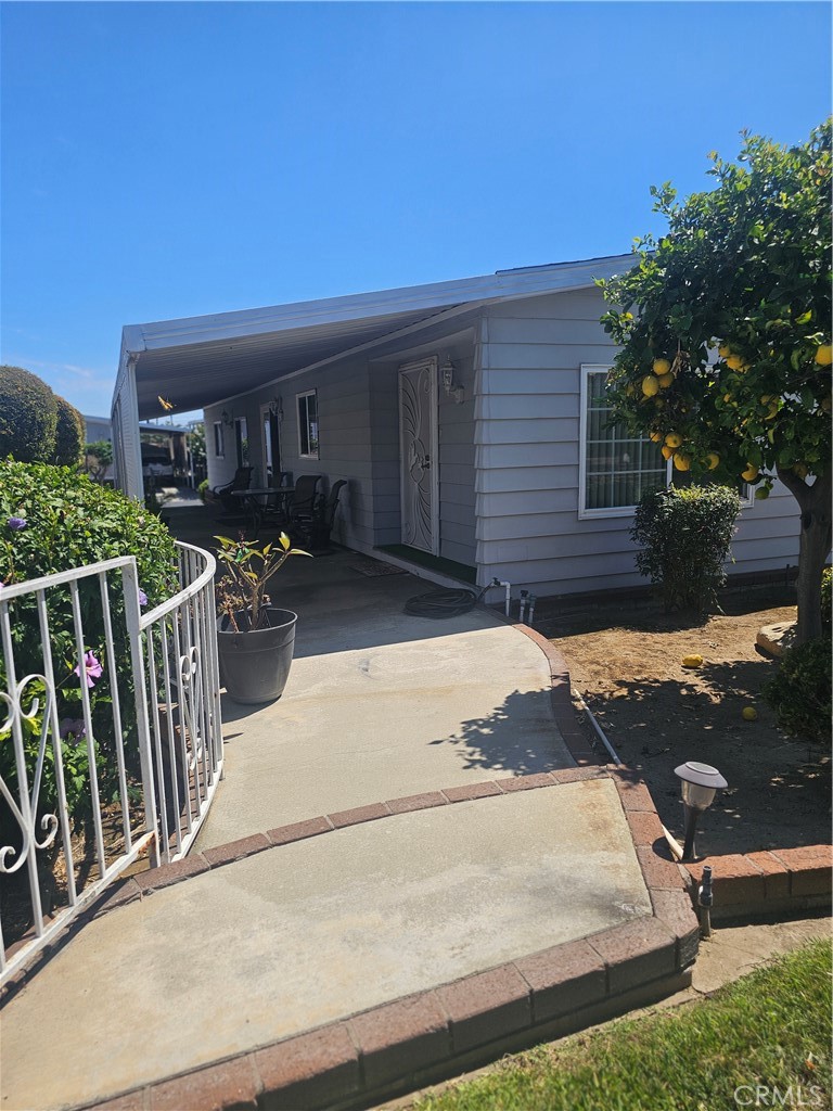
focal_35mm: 23
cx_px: 416
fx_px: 738
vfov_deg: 73.9
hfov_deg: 58.9
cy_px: 556
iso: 10
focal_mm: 6.3
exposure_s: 1/907
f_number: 1.7
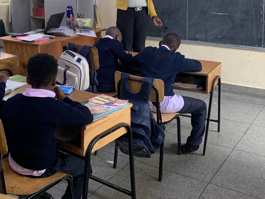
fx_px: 375
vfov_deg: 29.2
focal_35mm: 49
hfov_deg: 38.7
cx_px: 102
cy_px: 46
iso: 125
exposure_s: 1/60
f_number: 1.8
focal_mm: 4.25
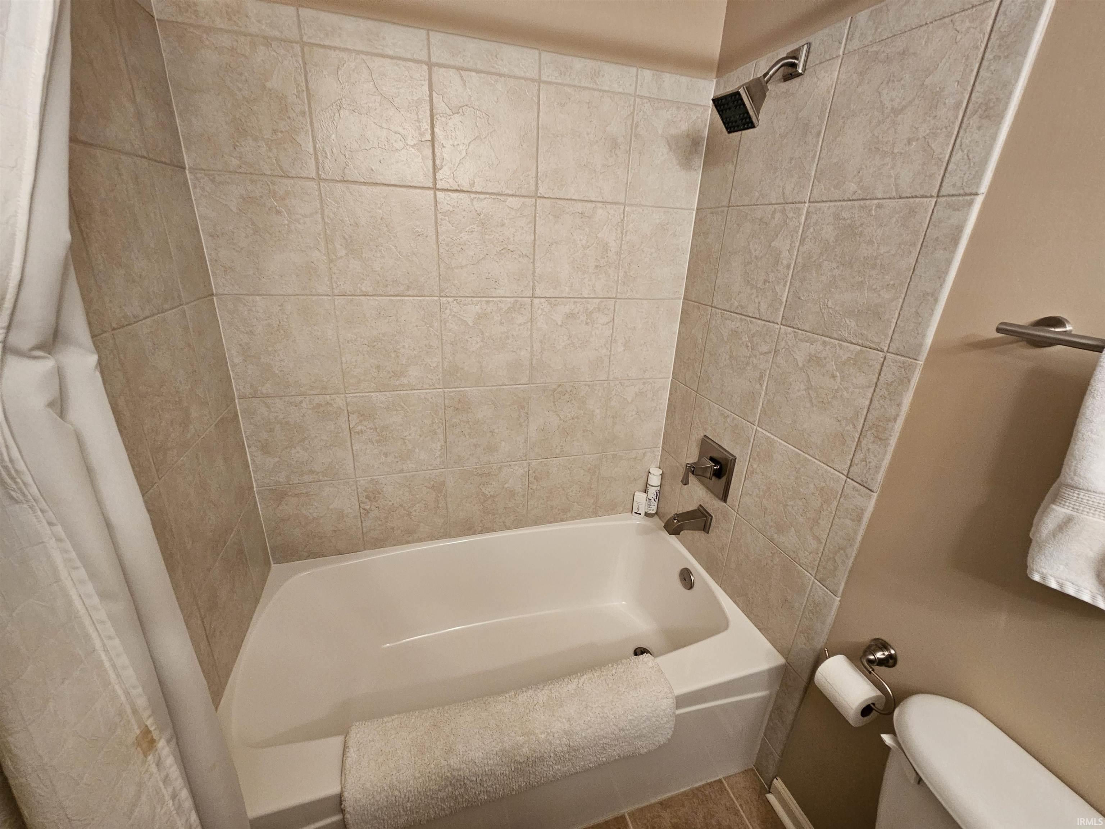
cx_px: 552
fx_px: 415
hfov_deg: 106.2
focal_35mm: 13
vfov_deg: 89.9
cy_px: 414
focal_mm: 2.2
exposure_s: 1/40
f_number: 2.2
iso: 320
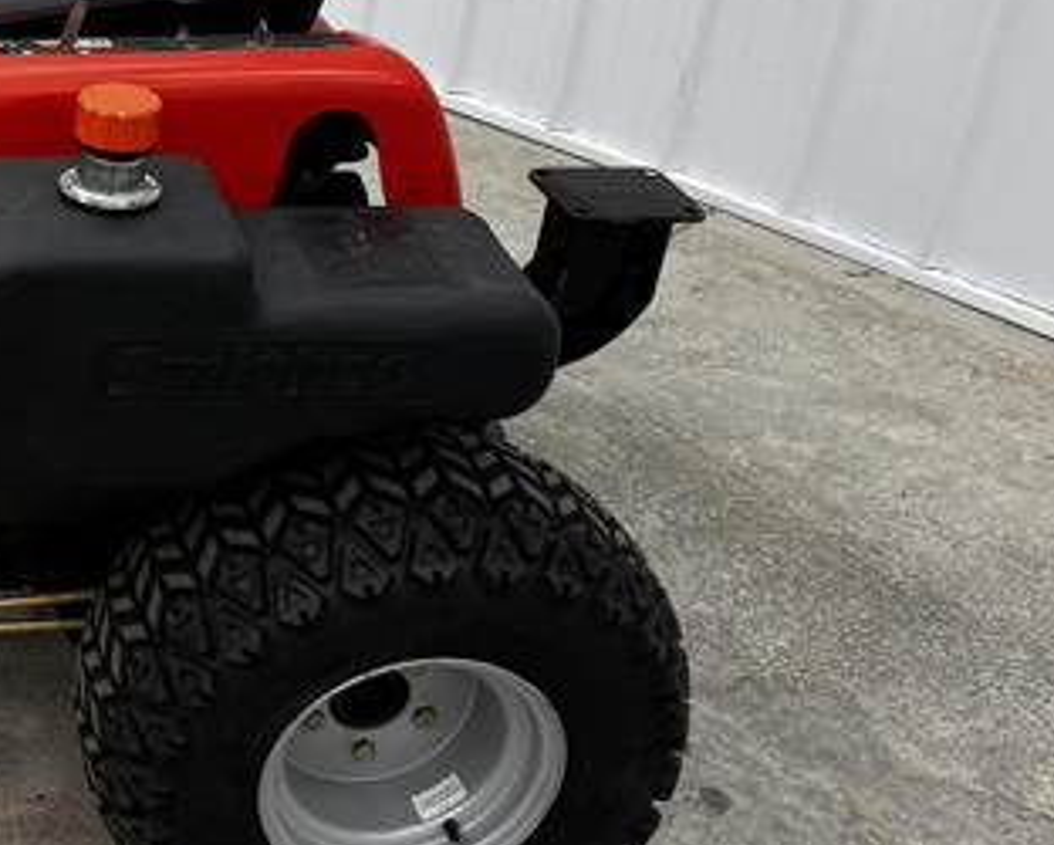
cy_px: 314
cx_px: -189
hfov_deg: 27.8
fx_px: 1873
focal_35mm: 60
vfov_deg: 25.3
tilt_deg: -30.2
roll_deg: -0.4
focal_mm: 6.76
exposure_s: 1/120
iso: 80
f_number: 1.78
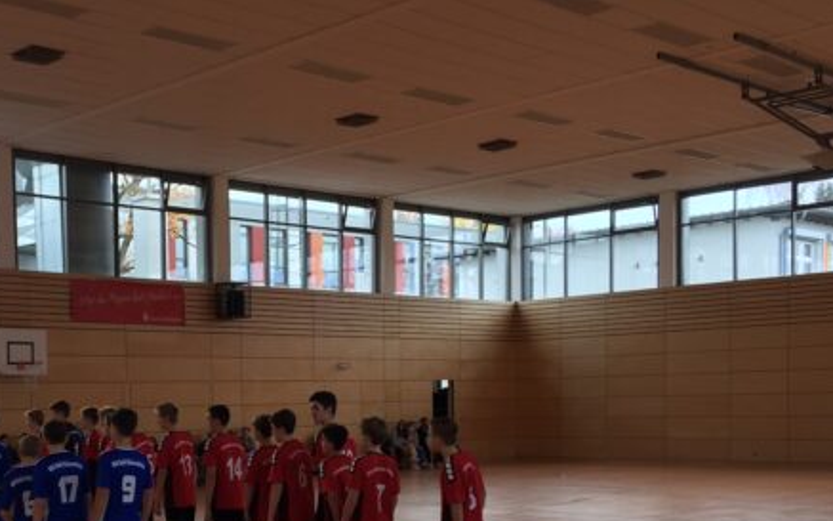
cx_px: 233
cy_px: 456
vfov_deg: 23.4
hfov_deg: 36.8
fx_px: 1226
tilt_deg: -2.0
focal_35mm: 54
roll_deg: +1.0
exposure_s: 1/117
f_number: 2.2
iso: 25
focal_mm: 4.15
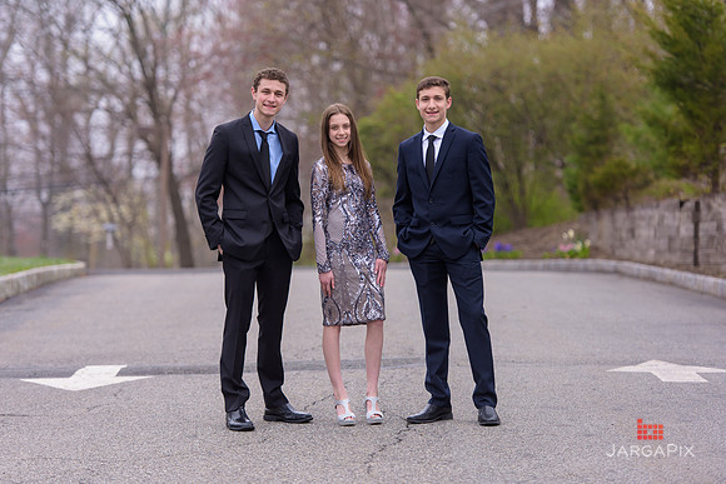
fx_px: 2723
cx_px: 363
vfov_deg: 10.2
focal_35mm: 135
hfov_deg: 15.2
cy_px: 242
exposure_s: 1/1600
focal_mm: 135
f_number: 3.2
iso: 400
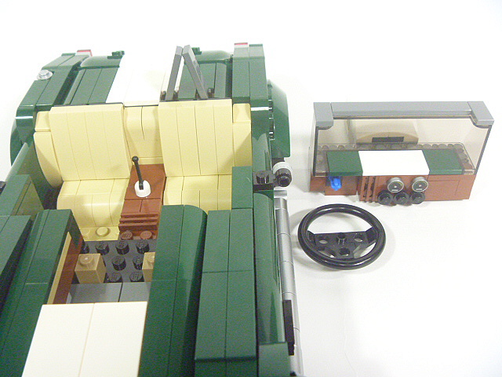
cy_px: 188
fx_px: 508
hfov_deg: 52.6
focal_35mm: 35
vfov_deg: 40.7
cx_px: 251
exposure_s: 1/40
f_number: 3.5
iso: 800
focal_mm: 6.3
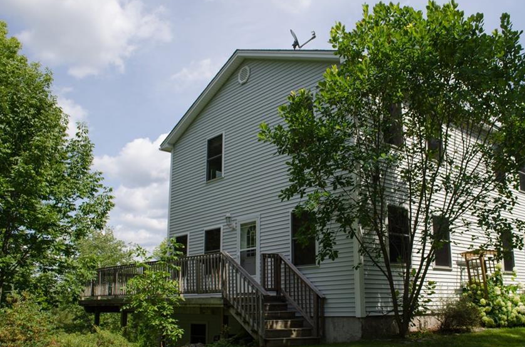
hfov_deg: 57.1
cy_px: 195
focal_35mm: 33
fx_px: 480
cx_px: 301
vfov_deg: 39.7
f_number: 6.3
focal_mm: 18
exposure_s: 1/250
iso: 100
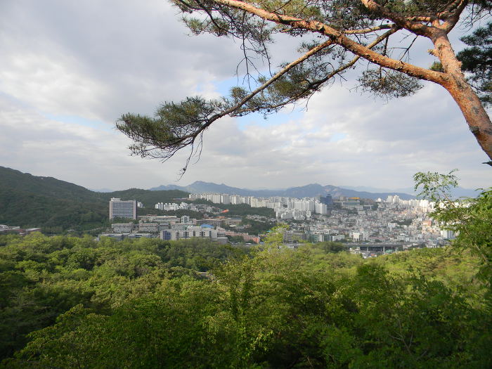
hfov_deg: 63.4
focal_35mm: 28
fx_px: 398
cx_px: 246
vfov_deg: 49.7
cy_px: 184
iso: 80
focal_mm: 5
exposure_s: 1/410
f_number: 3.5
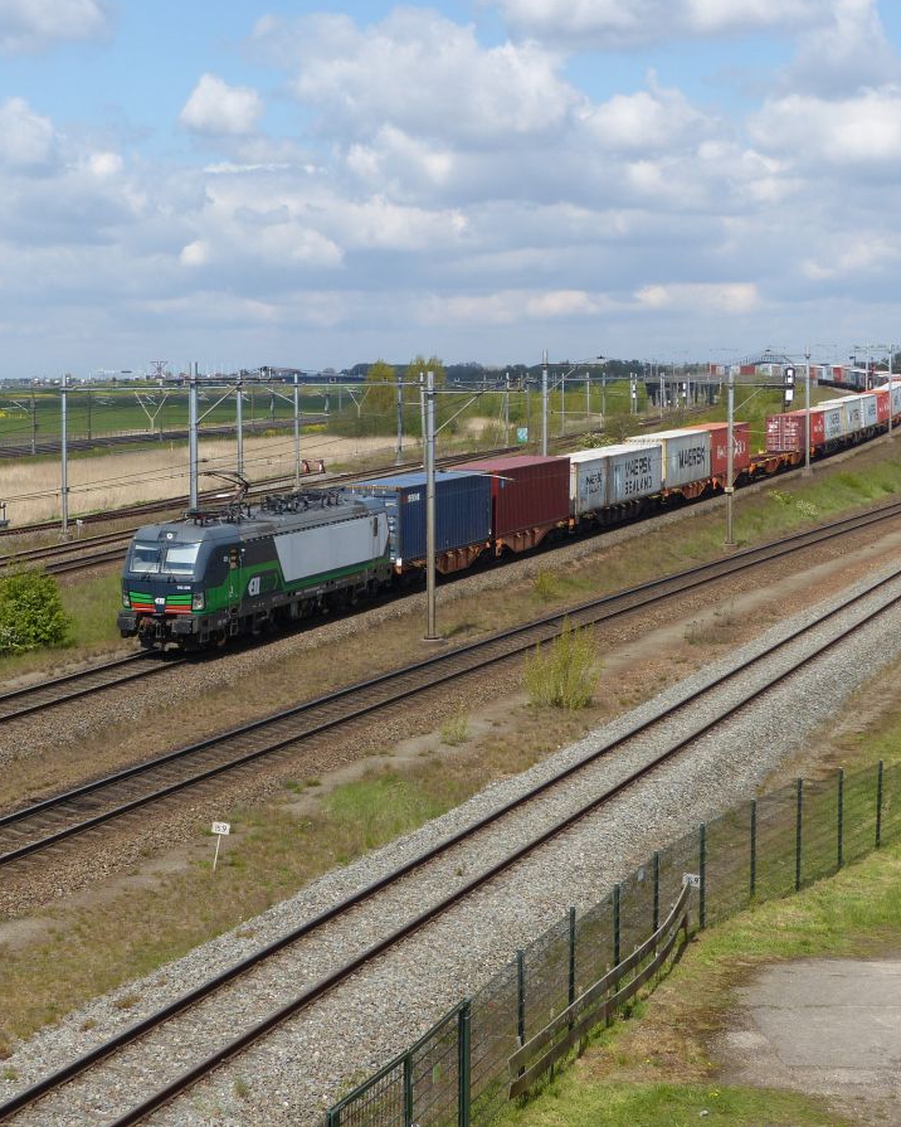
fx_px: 2400
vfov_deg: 26.4
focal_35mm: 72
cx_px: 337
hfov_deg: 21.2
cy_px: 562
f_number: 4
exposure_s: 1/1000
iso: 100
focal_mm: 9.9
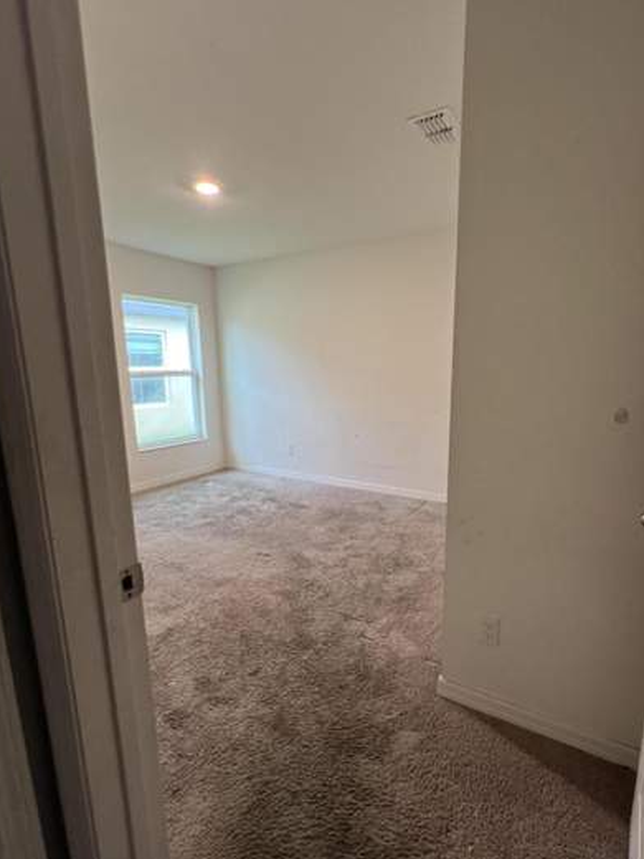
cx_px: 355
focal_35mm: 16
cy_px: 448
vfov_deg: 94.4
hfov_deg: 77.9
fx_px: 397
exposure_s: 1/60
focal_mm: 1.57
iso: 125
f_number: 1.8
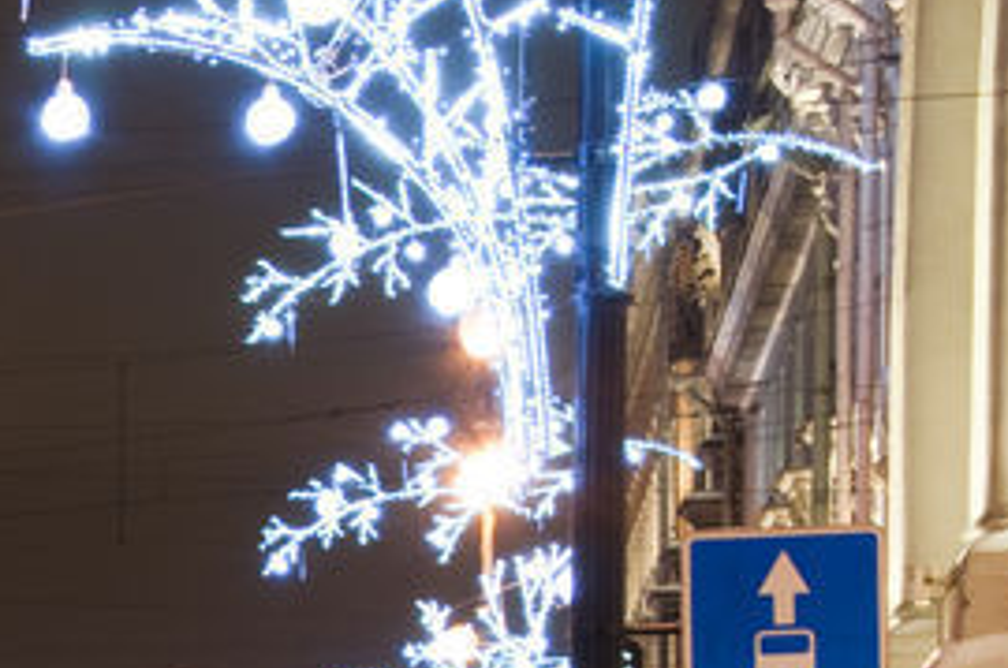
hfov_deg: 8.1
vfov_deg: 5.4
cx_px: -482
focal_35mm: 250
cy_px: 1093
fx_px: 6988
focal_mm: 50
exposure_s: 2.5
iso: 200
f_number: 14
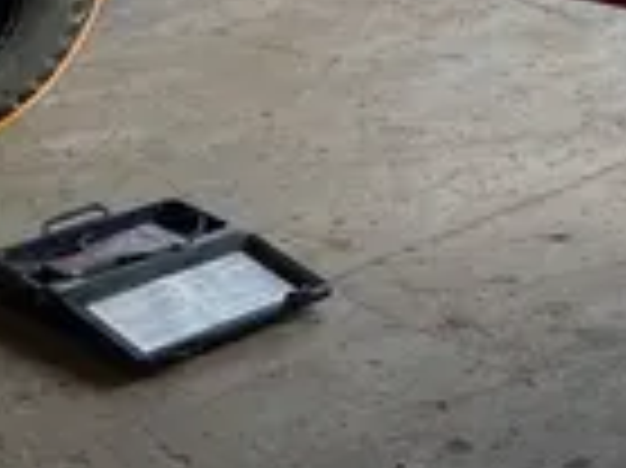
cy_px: -151
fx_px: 1861
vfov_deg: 13.8
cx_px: 1117
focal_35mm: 103
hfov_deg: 16.2
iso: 32
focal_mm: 4.25
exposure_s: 1/441
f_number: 1.8
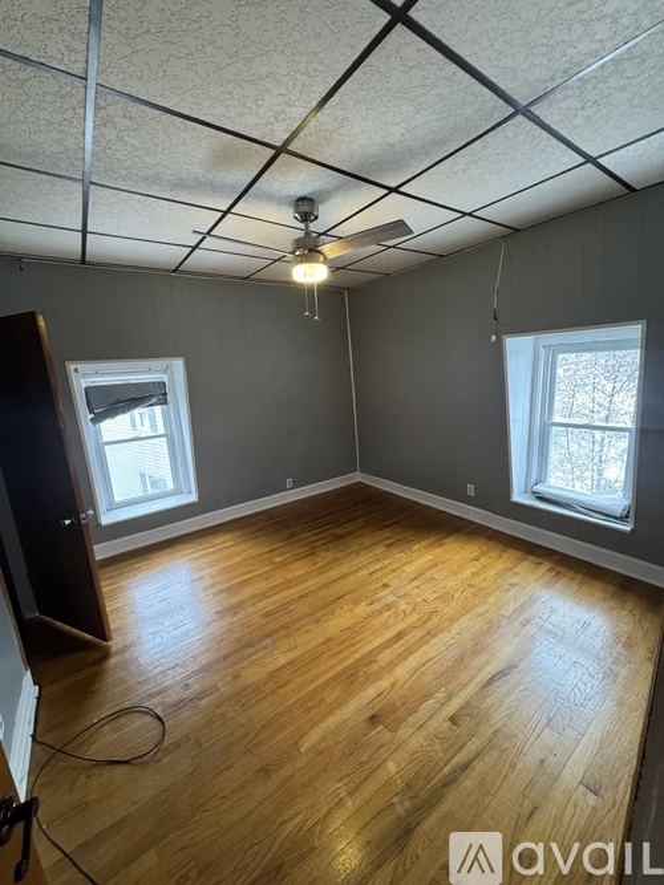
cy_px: 442
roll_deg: +4.7
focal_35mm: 14
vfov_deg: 102.1
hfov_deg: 85.7
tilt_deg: -12.0
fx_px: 358
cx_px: 332
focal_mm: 2.22
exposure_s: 1/60
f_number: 2.2
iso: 500
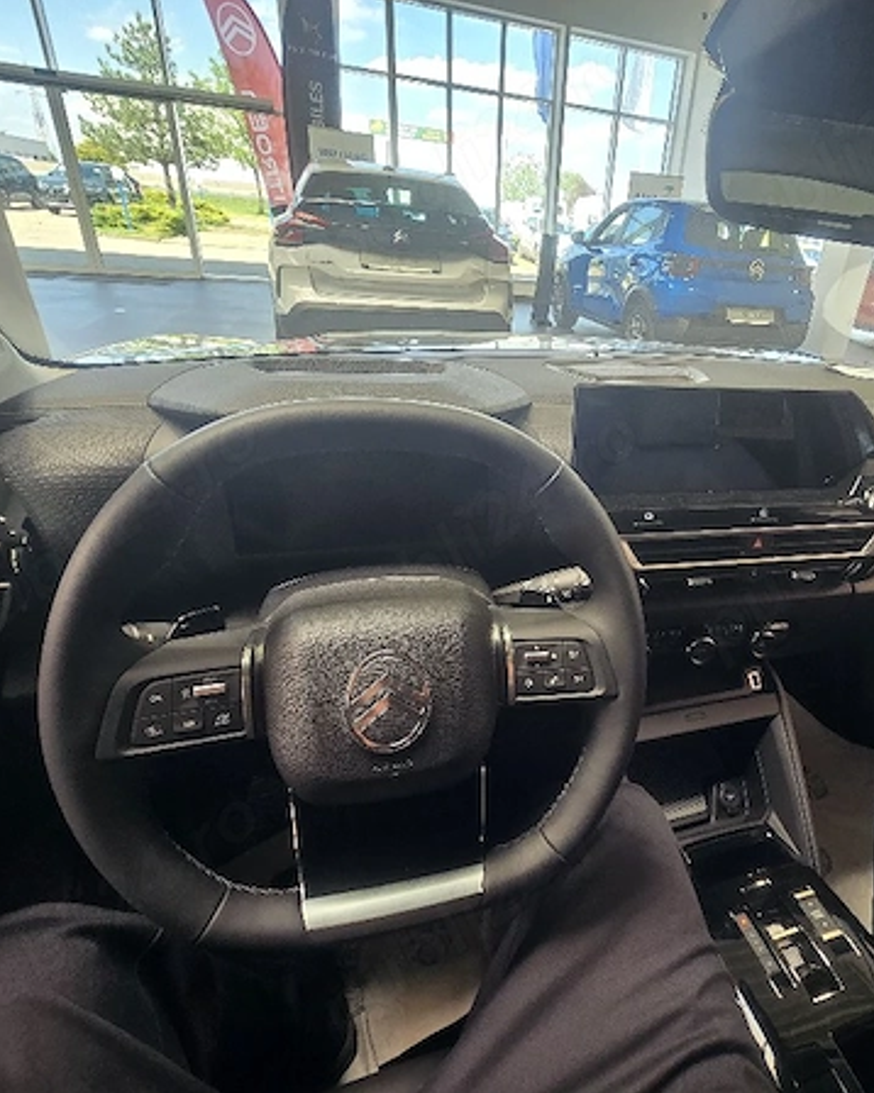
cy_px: 546
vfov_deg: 89.7
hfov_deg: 74.8
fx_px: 550
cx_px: 576
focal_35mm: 17
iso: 100
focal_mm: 2.2
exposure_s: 1/50
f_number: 2.2
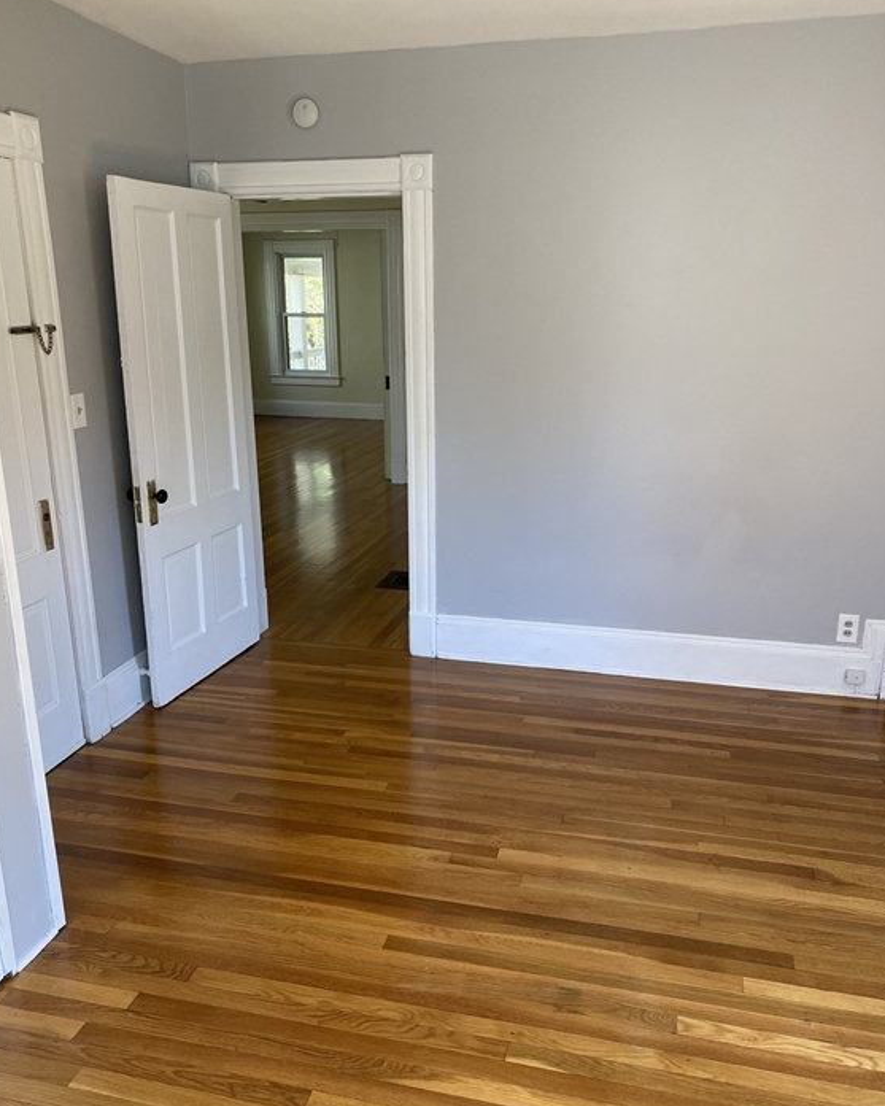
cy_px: 561
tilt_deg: -15.3
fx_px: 917
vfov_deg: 62.2
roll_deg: +0.3
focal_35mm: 28
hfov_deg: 51.5
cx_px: 439
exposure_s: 1/121
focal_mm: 4.25
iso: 100
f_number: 1.8
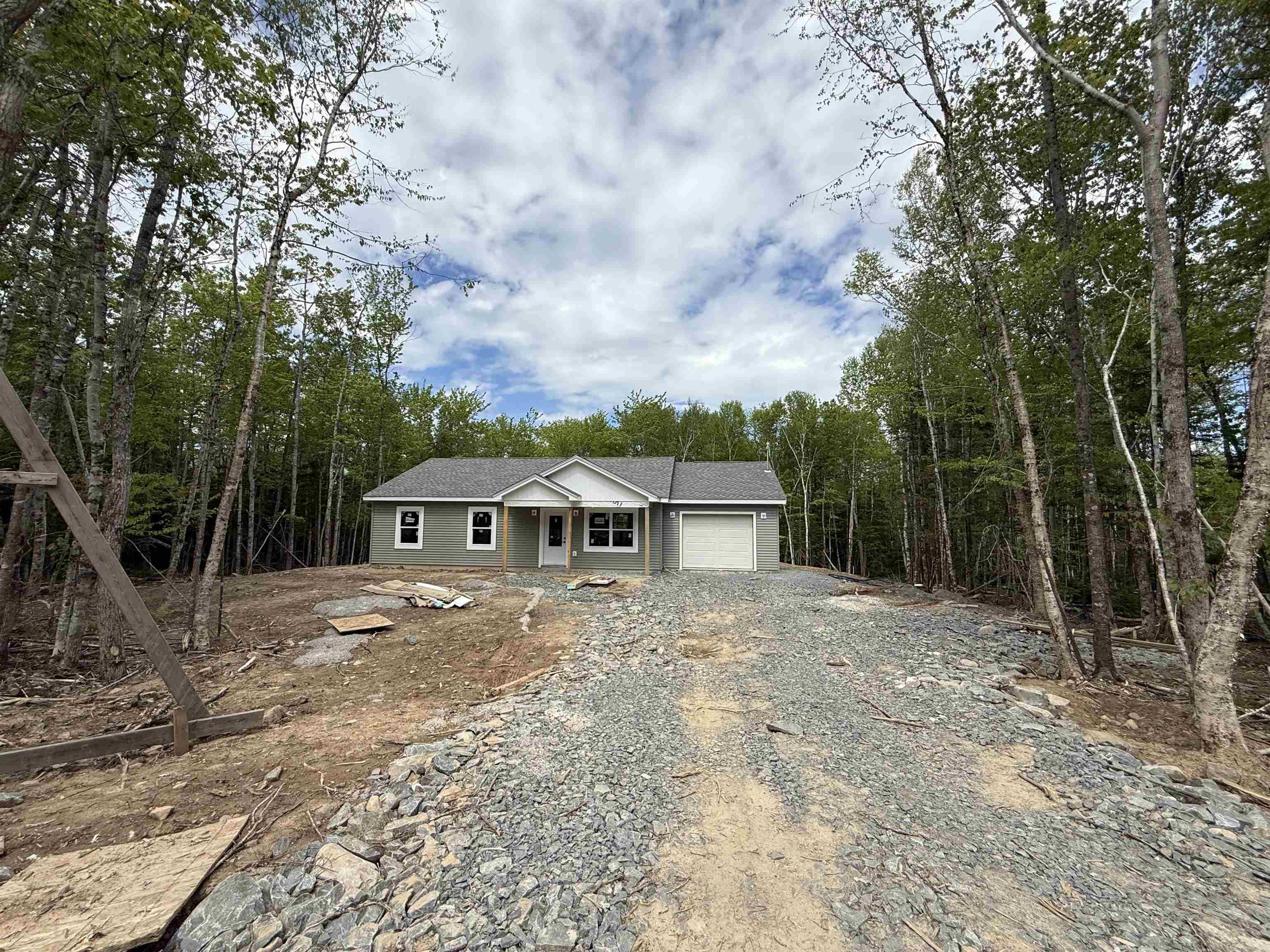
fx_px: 514
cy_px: 476
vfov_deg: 85.7
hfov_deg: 102.1
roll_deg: -0.3
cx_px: 635
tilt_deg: +6.6
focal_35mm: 14
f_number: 2.2
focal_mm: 2.22
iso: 50
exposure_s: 1/2410
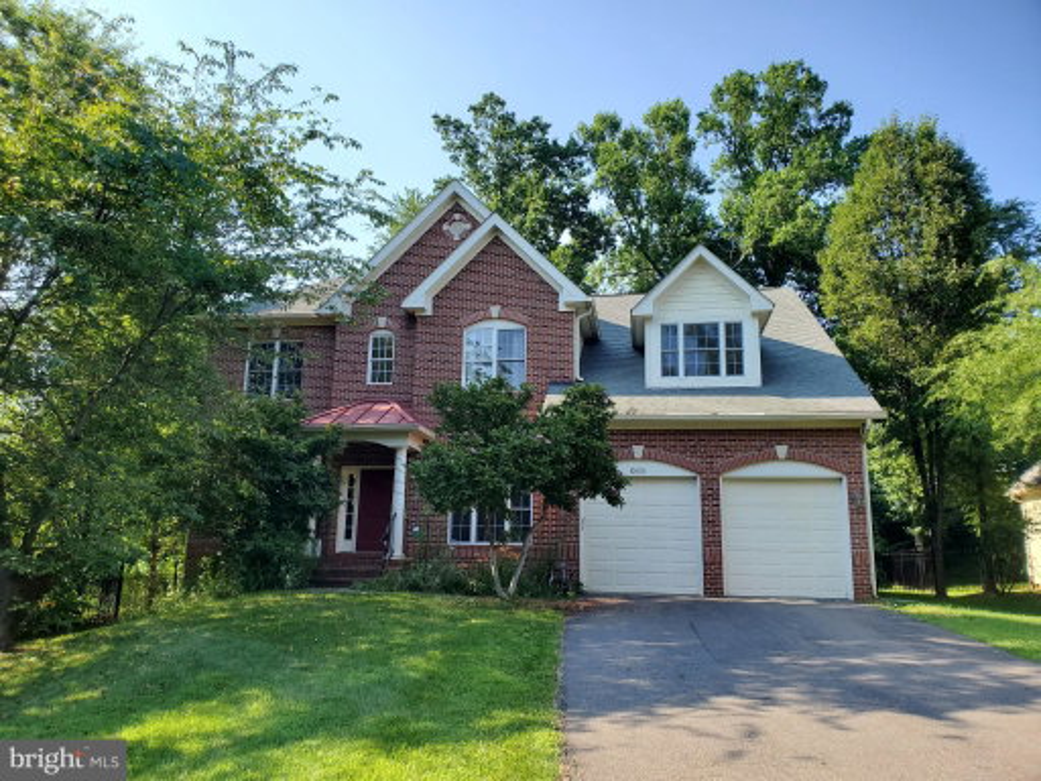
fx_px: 782
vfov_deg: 53.1
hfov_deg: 67.3
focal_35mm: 26
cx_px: 520
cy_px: 390
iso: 50
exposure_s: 1/726
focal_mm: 4.3
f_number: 2.4
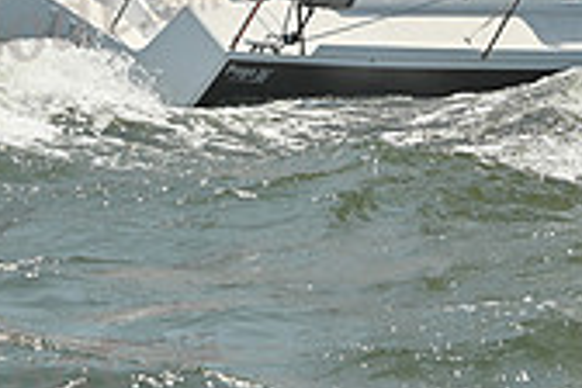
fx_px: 3896
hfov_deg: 8.5
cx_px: 402
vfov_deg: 5.6
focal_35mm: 241
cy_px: -182
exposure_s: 1/1250
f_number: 10
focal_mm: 70
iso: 320
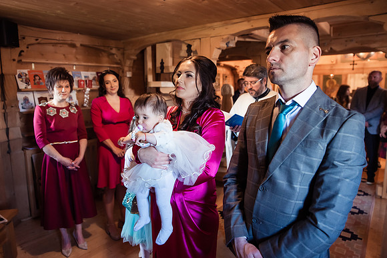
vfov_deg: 53.2
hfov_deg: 73.7
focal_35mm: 24
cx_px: 194
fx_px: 258
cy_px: 129
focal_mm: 24
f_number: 2.8
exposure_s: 1/100
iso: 2000
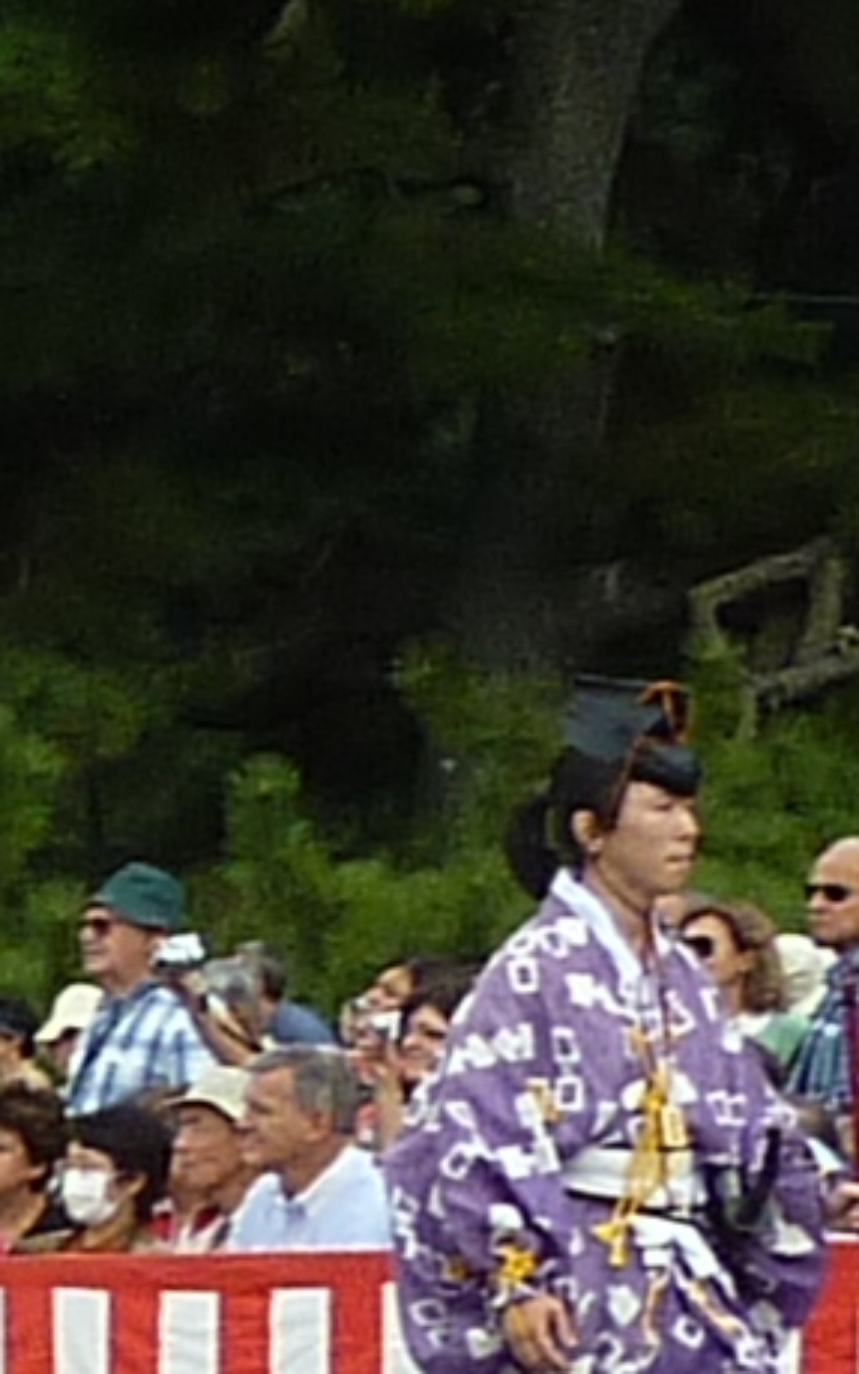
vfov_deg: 8.1
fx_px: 9736
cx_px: -2188
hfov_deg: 4.7
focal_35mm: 260
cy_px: 805
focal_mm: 5
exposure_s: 1/400
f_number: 4
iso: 80
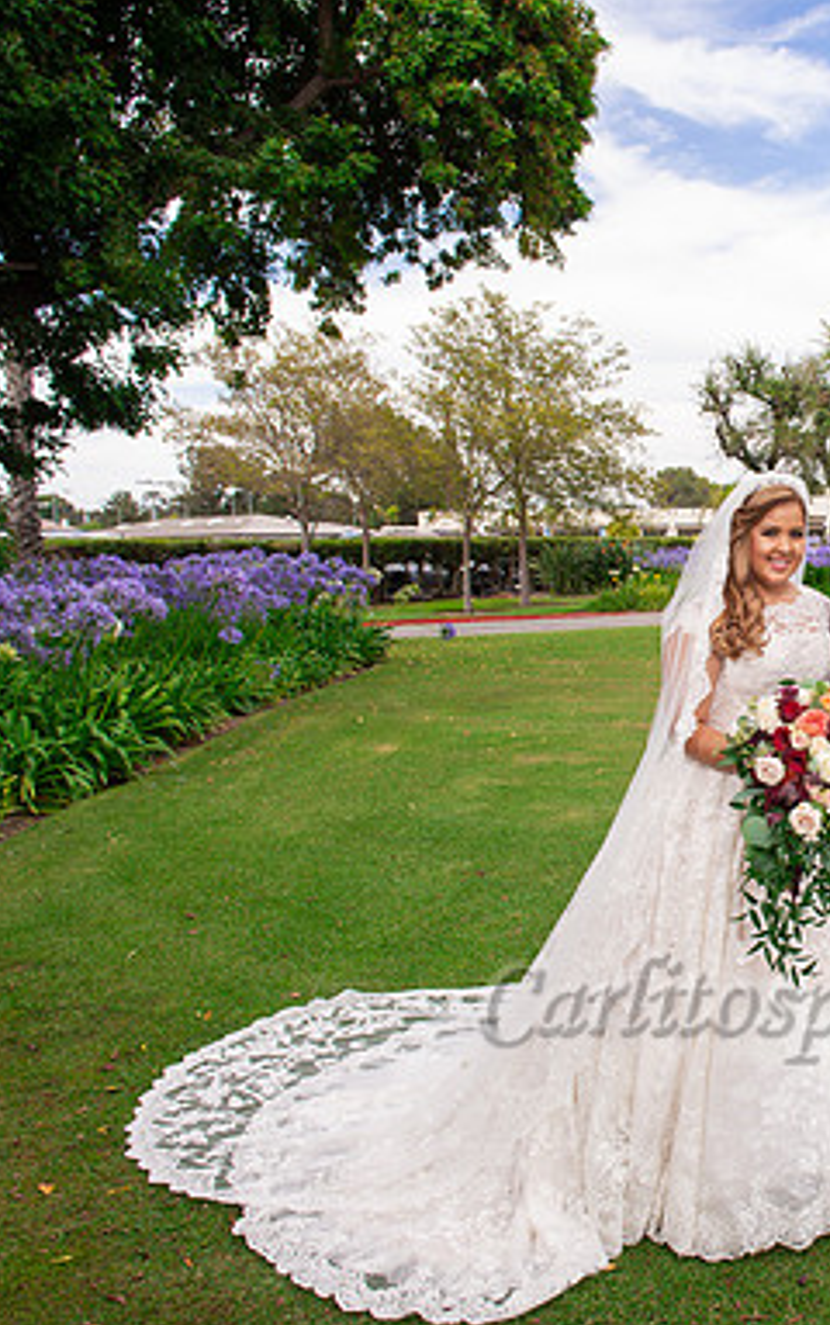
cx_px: 878
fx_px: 1337
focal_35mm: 37
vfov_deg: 52.7
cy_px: 664
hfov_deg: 31.2
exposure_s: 1/250
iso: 400
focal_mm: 24
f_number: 8
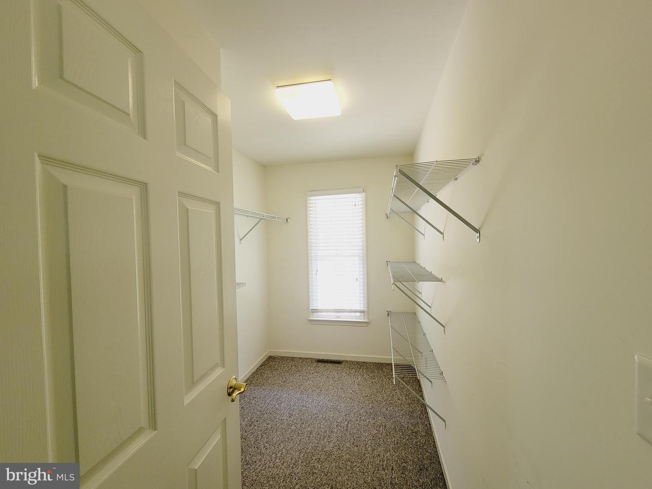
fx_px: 245
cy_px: 244
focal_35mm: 13
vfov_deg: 89.9
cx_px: 326
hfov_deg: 106.2
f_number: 2.2
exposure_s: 1/60
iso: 80
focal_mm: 2.2
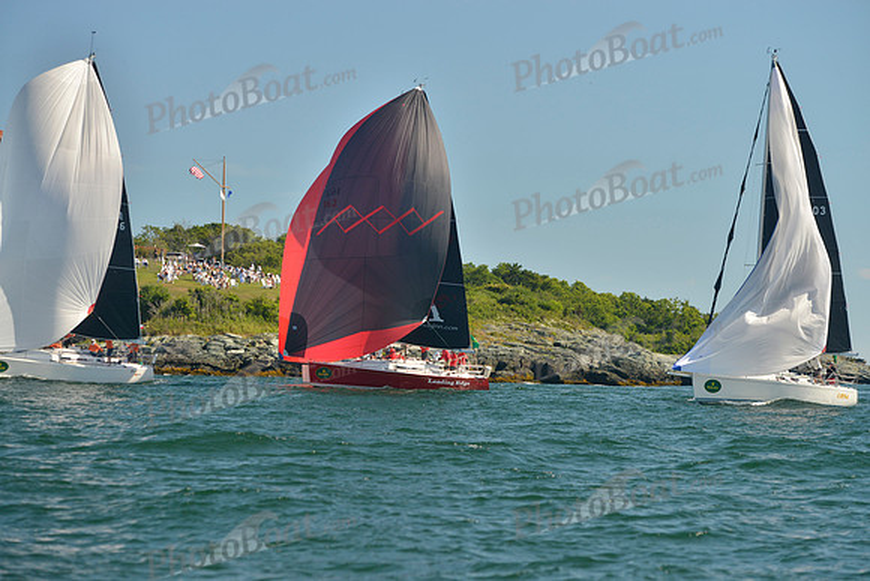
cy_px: 290
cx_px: 435
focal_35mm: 105
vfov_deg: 13.0
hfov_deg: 19.5
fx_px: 2538
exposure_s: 1/1250
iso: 400
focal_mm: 105
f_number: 5
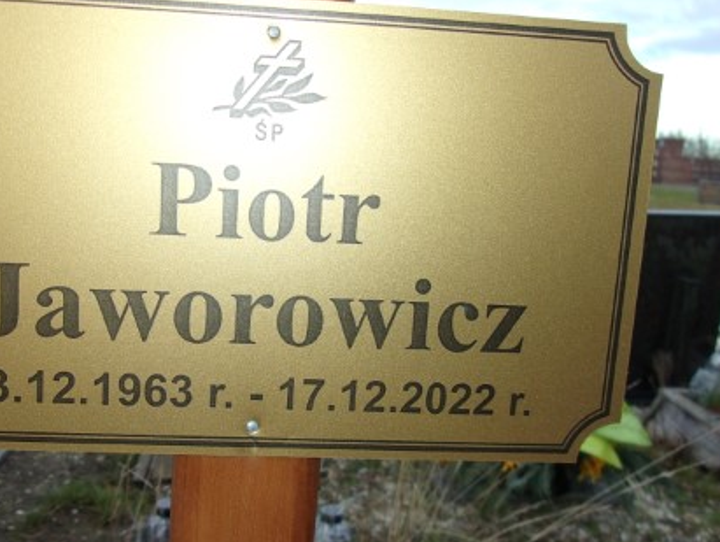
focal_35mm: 42
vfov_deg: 34.4
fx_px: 874
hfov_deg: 44.6
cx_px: 300
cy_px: 289
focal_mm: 4.9
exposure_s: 1/250
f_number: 3
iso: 80
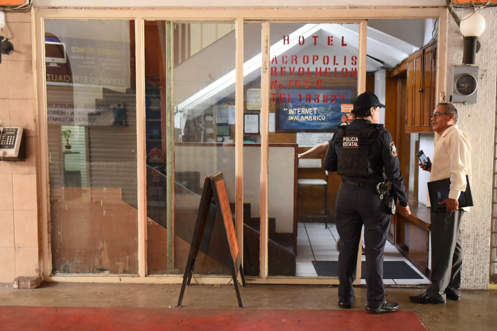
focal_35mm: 35
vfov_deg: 37.8
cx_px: 248
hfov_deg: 54.4
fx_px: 483
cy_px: 166
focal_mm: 35
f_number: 1.8
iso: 2500
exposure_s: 1/125
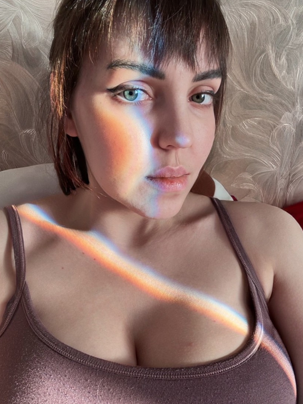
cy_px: 206
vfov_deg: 65.3
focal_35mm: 27
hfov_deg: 51.4
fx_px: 315
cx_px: 151
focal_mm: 2.69
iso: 80
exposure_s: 1/100
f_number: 1.9
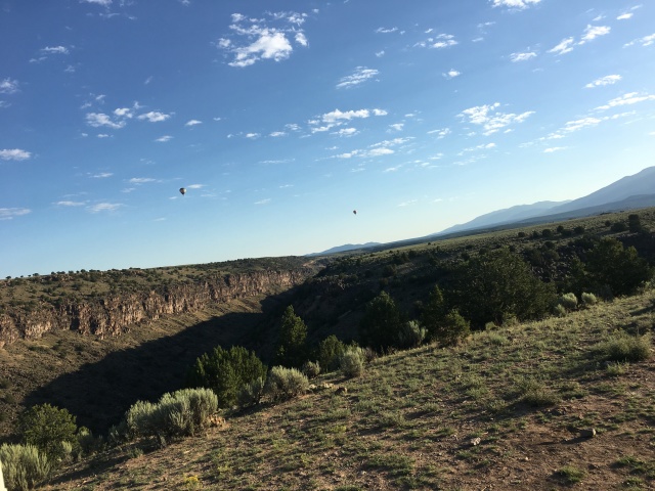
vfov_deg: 48.2
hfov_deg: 61.7
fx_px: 549
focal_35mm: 29
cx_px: 328
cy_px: 246
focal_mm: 4.15
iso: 25
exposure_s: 1/1425
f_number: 2.2
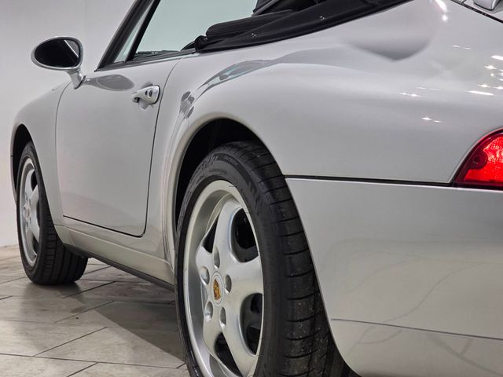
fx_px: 1003
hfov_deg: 28.2
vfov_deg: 21.3
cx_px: 252
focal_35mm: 69
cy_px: 188
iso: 160
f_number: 2.4
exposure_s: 1/120
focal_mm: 7.9
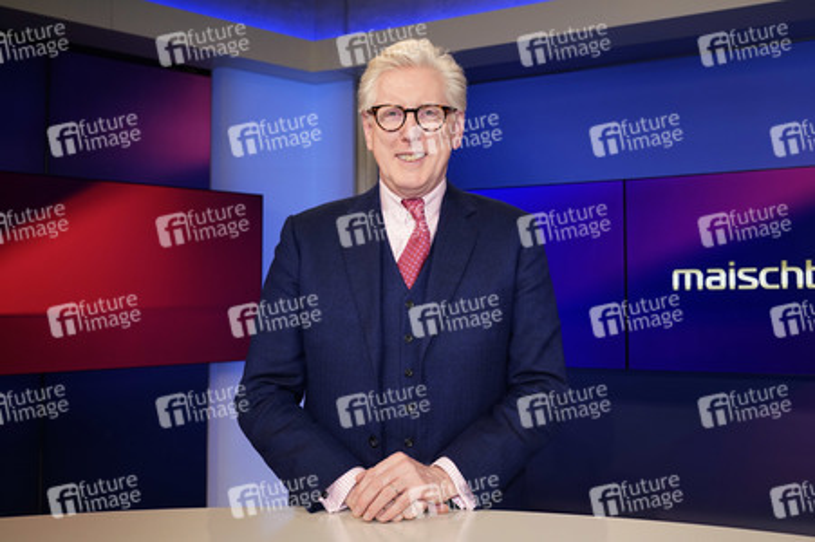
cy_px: 271
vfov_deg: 42.3
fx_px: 701
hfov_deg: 60.3
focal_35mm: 31
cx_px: 408
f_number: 5
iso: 2000
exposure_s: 1/125
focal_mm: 31
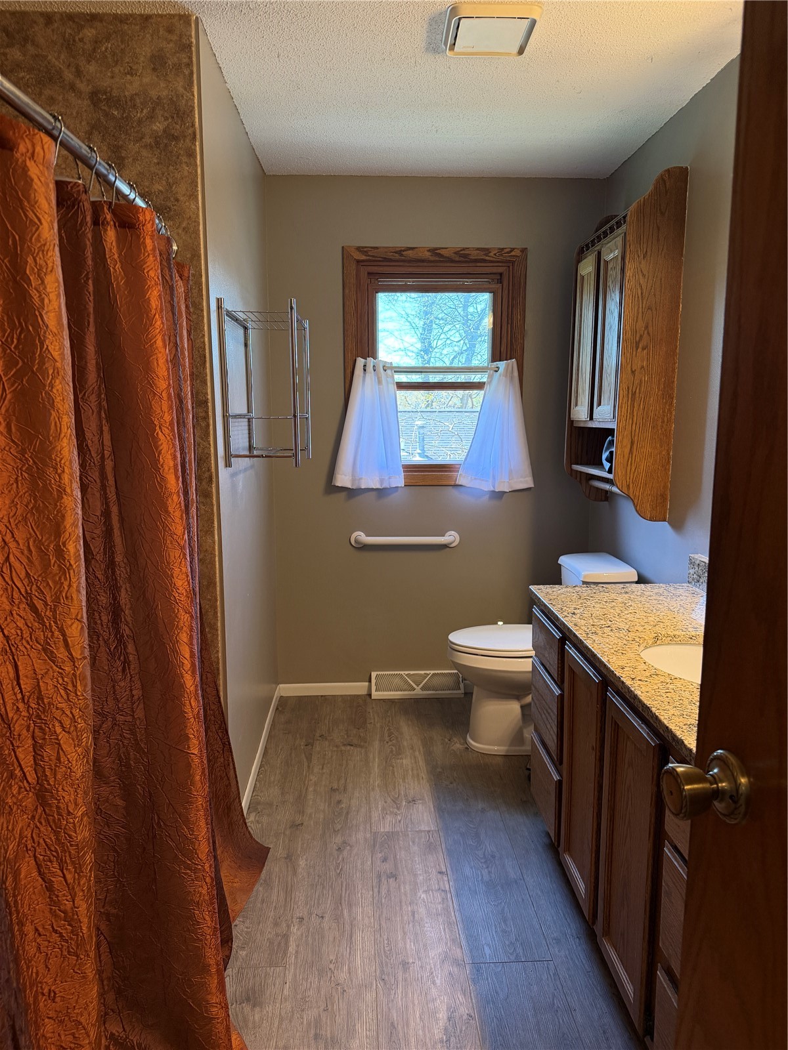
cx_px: 394
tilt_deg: -8.4
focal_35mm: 24
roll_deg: -0.5
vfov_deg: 71.6
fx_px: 728
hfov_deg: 56.8
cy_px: 525
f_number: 1.78
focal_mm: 6.76
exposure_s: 1/120
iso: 320
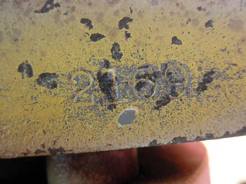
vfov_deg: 49.7
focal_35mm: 28
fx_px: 199
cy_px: 92
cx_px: 123
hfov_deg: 63.4
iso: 64
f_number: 3
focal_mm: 5
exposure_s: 1/80
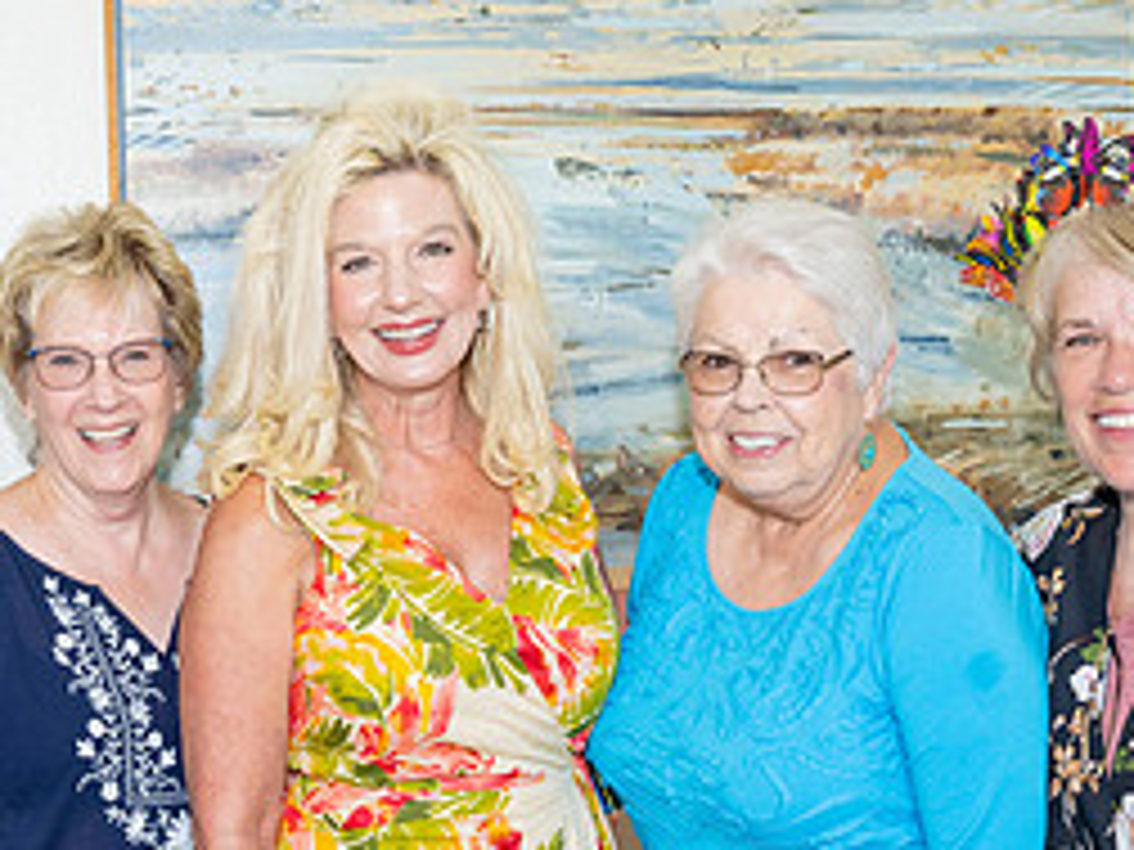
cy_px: 655
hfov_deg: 27.3
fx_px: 2326
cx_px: 416
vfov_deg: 20.5
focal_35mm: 71
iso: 800
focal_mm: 31
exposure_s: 1/60
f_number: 5.6
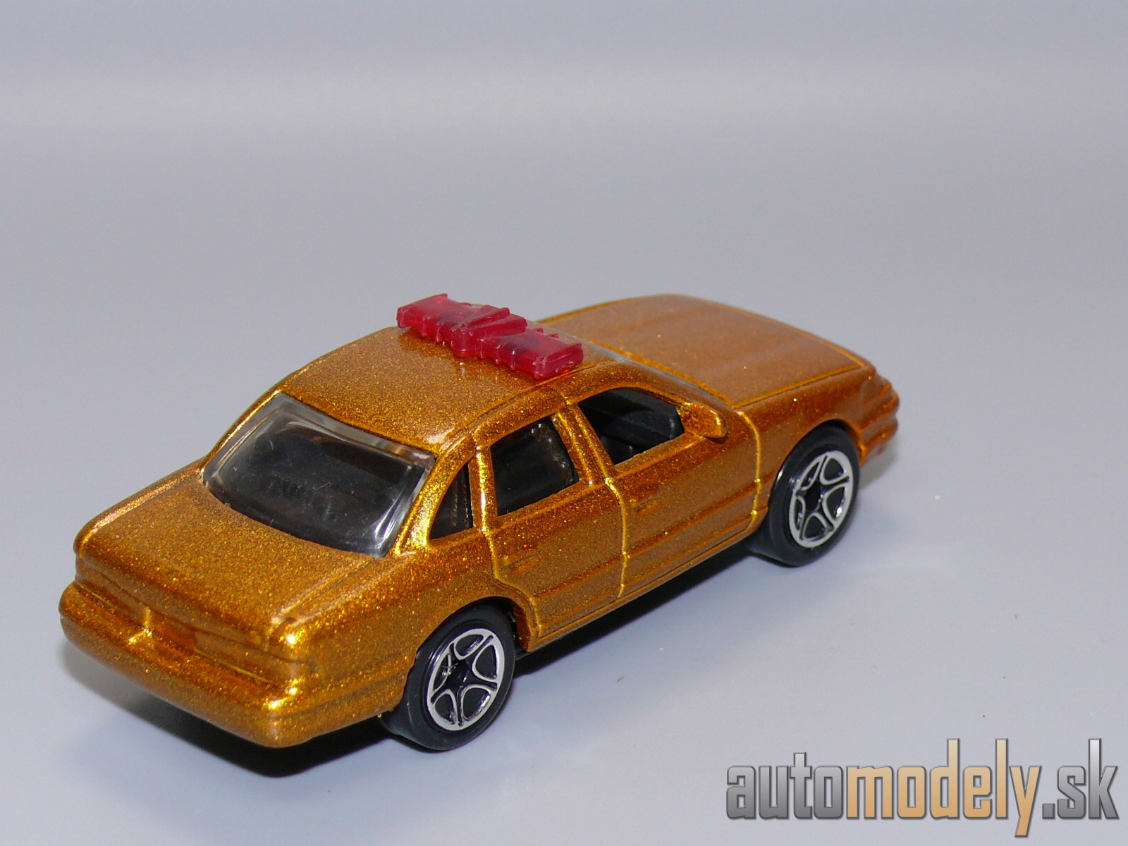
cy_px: 423
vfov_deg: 12.8
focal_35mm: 116
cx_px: 564
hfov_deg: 17.0
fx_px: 3780
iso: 100
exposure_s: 1/30
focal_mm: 14.3
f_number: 4
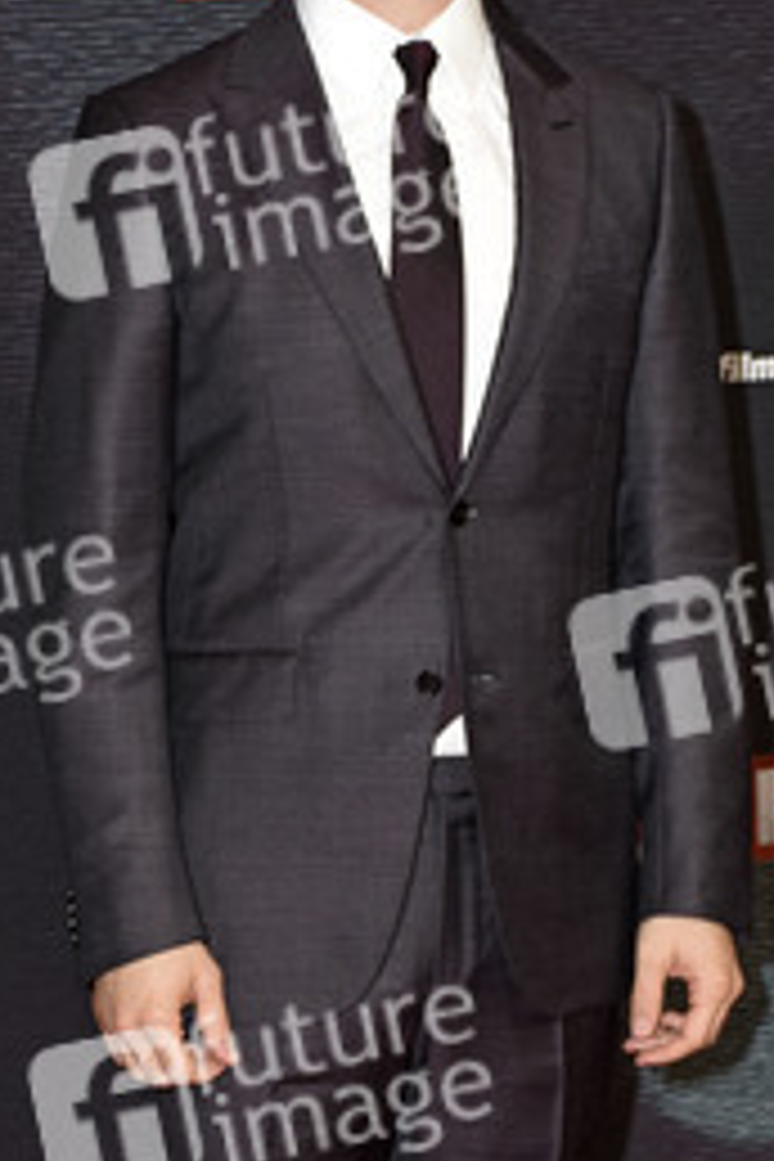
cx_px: 392
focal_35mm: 93
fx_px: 2999
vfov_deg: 21.8
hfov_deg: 14.7
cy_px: 418
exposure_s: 1/200
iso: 400
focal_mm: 40
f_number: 5.6
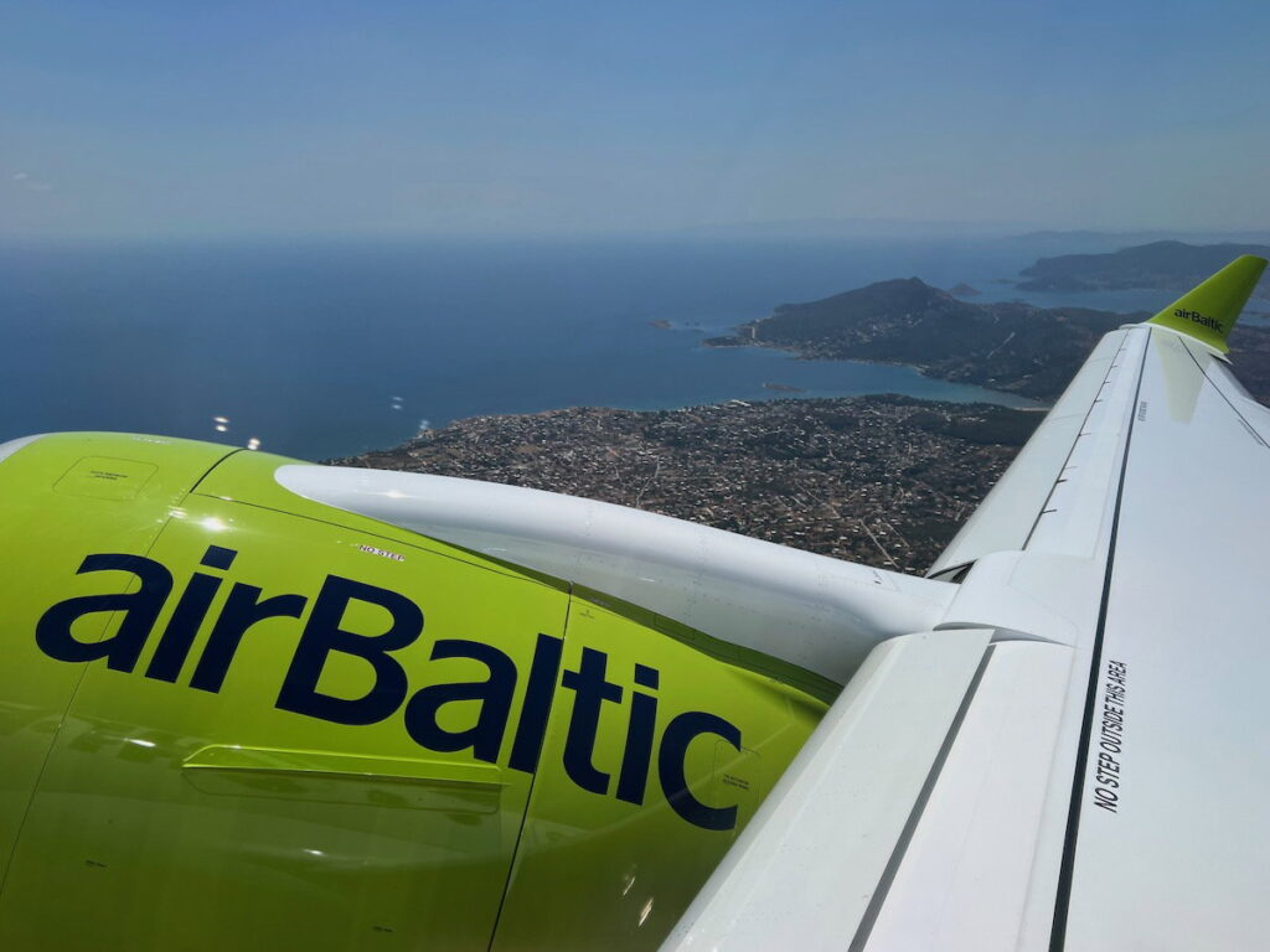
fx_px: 954
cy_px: 476
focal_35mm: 26
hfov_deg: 67.3
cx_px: 635
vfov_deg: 53.1
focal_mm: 5.7
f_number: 1.5
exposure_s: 1/11364
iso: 50
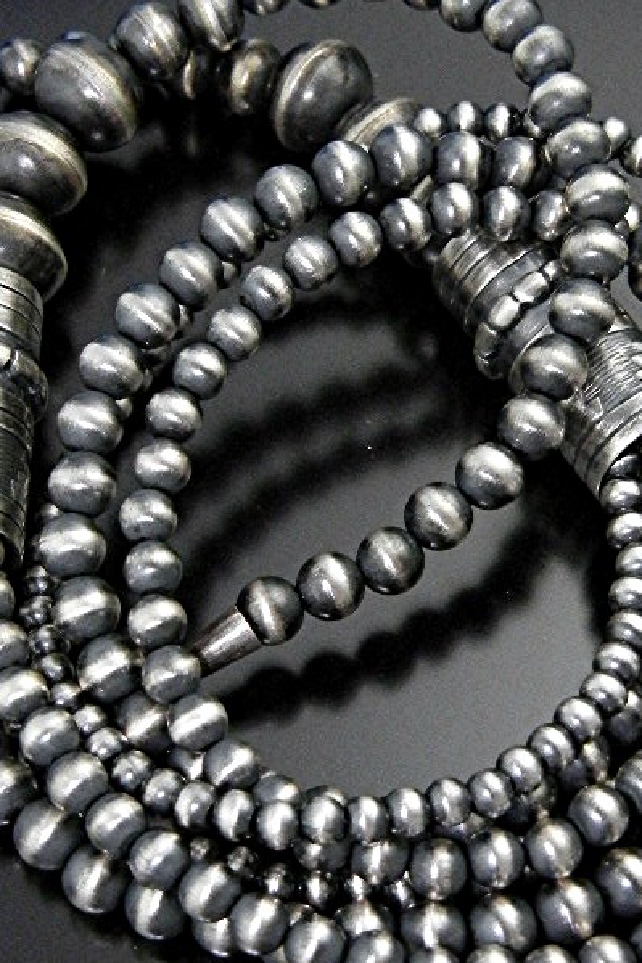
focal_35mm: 80
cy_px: 513
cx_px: 309
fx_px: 2141
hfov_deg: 17.1
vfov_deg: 25.4
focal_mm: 8.1
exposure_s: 1/30
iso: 800
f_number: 7.6
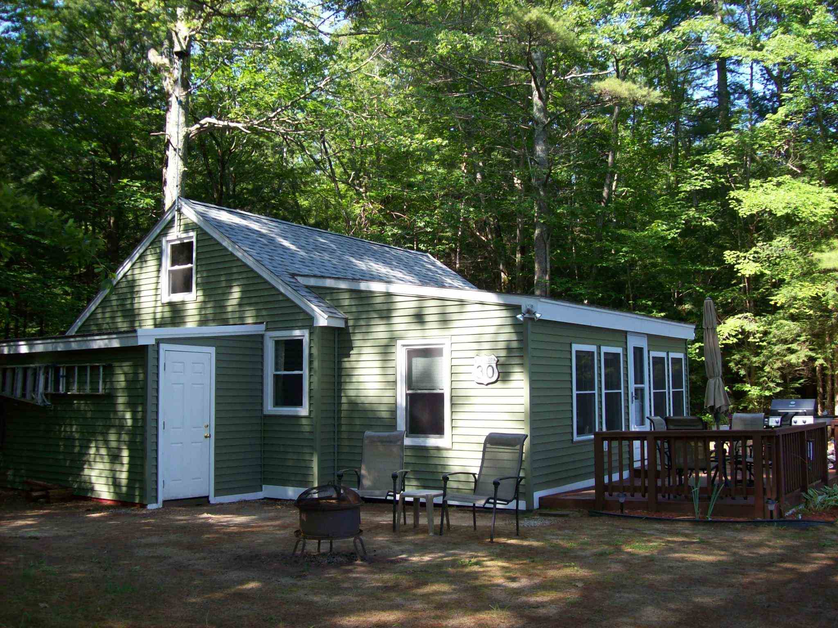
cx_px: 419
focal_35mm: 36
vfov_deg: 39.7
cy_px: 314
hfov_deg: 51.4
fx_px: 872
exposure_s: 1/234
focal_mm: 6
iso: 80
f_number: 2.7
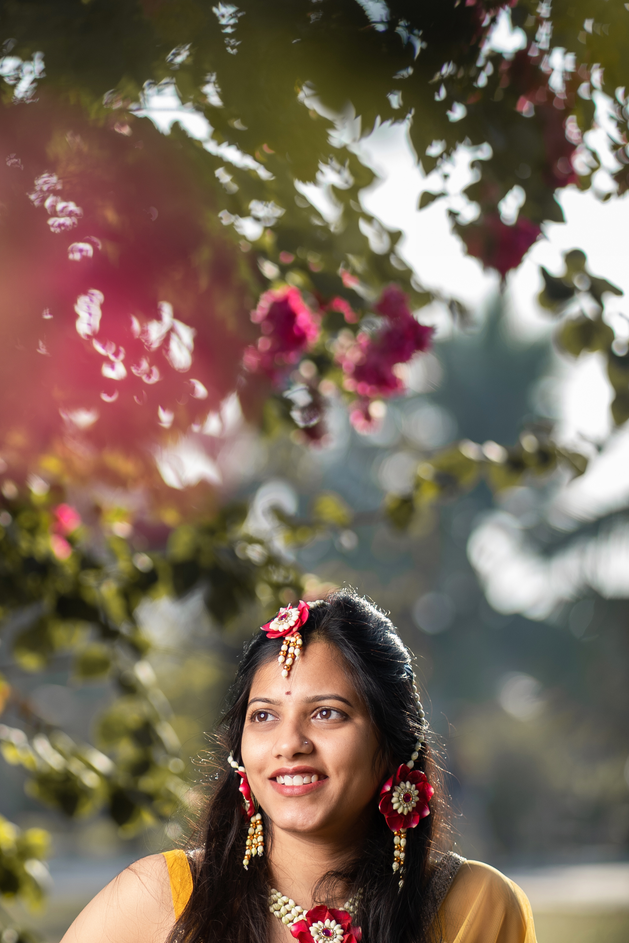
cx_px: 151
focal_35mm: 165
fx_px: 4324
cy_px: 488
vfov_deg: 12.5
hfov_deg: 8.3
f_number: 2
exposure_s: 1/1000
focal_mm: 85
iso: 50
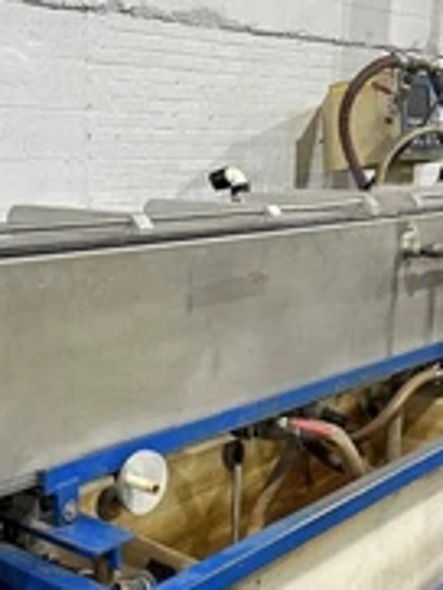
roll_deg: -2.5
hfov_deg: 27.5
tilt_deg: -14.0
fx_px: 903
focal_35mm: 53
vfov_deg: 35.6
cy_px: 420
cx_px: 186
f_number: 1.78
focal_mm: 6.86
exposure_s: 1/60
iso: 320
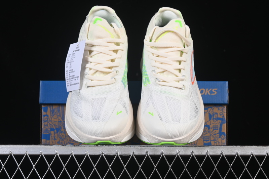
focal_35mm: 75
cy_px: 90
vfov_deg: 18.2
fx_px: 560
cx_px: 134
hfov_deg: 27.0
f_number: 8
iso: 160
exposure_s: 1/80
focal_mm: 50
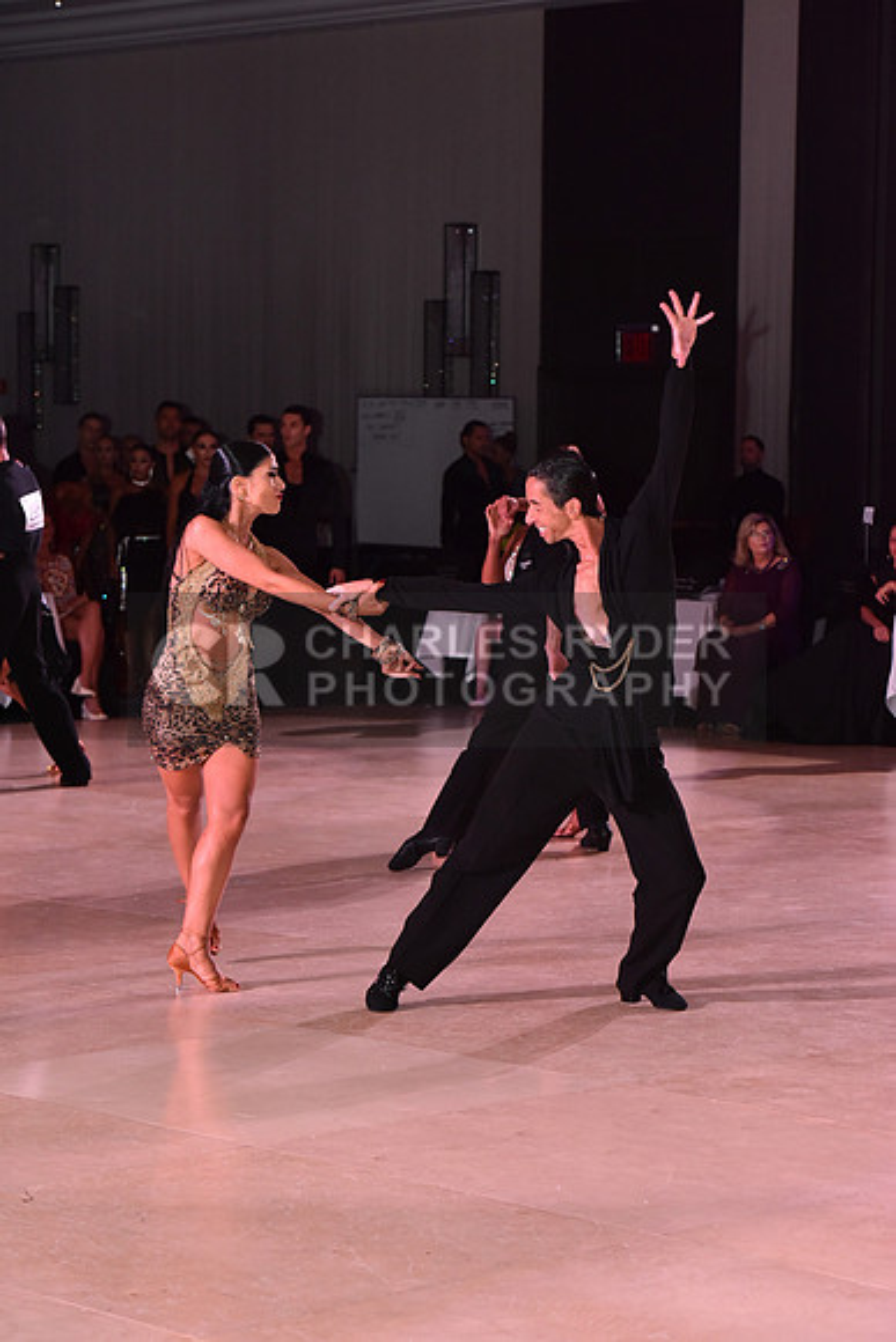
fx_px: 3731
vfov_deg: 20.4
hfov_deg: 13.7
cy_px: 671
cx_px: 448
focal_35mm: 100
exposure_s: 1/320
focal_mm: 100
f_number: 5.6
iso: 2500
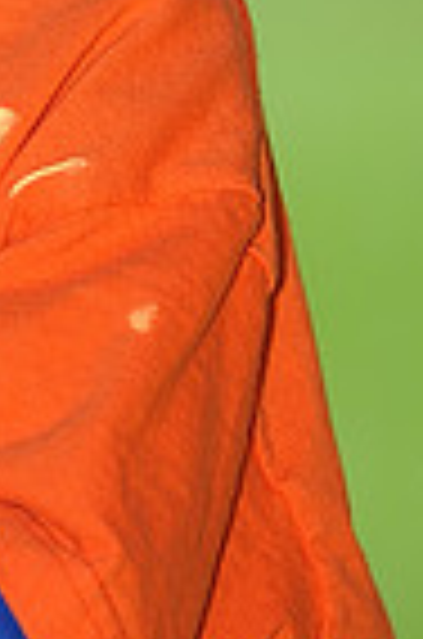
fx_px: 14505
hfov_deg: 1.7
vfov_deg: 2.5
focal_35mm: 819
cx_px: -342
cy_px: -292
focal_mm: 200
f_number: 4
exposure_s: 1/1000
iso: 200
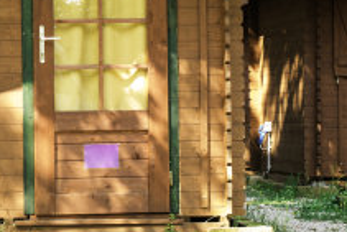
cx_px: -13
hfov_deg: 13.9
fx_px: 1399
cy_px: 35
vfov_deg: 9.4
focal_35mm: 145
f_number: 8
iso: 320
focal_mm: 50
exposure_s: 1/40
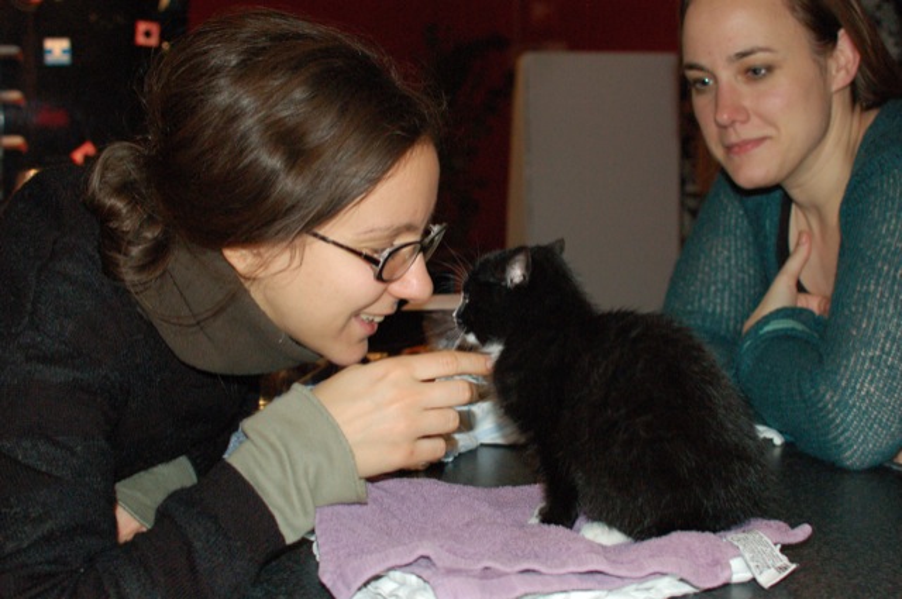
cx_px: 451
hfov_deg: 37.9
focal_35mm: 52
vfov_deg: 25.7
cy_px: 300
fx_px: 1314
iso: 1600
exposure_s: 1/60
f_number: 5
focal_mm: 35
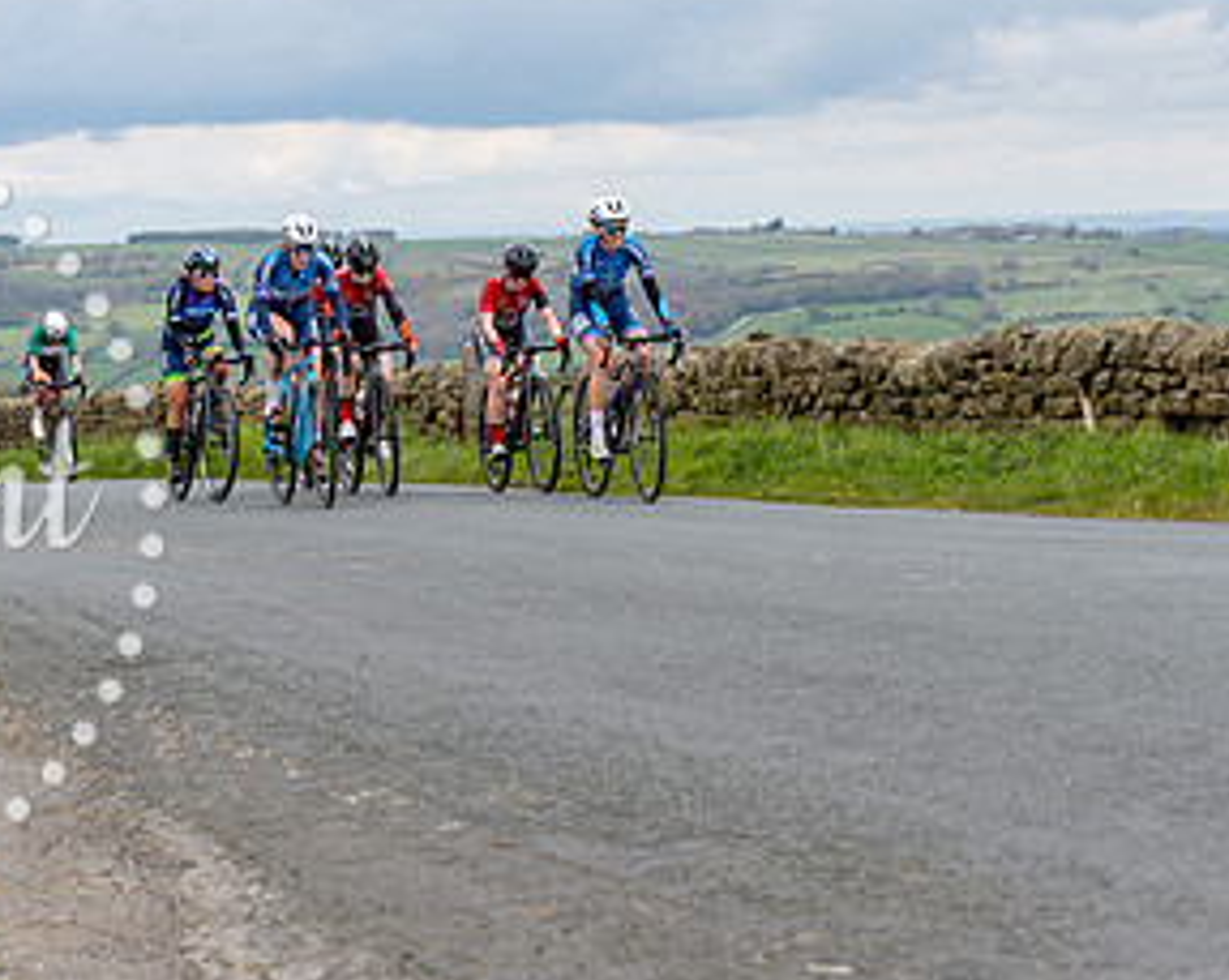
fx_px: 3452
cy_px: 285
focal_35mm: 95
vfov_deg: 16.1
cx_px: 428
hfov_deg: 20.1
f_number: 4.5
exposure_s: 1/640
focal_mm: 50
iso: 200
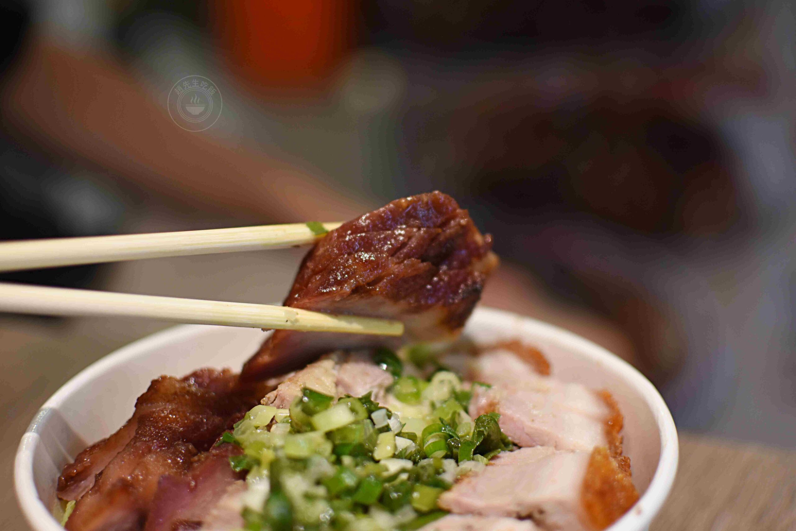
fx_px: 1161
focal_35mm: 52
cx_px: 398
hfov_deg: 37.8
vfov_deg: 25.8
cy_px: 266
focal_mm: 35
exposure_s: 1/250
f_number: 1.8
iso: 320
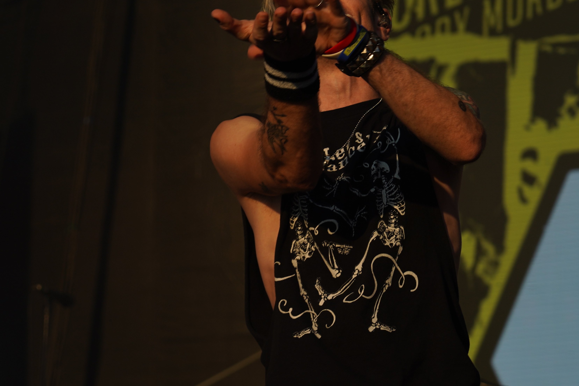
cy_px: 193
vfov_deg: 7.2
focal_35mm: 190
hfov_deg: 10.8
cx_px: 85
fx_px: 3056
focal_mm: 105
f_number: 8
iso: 100
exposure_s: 1/500
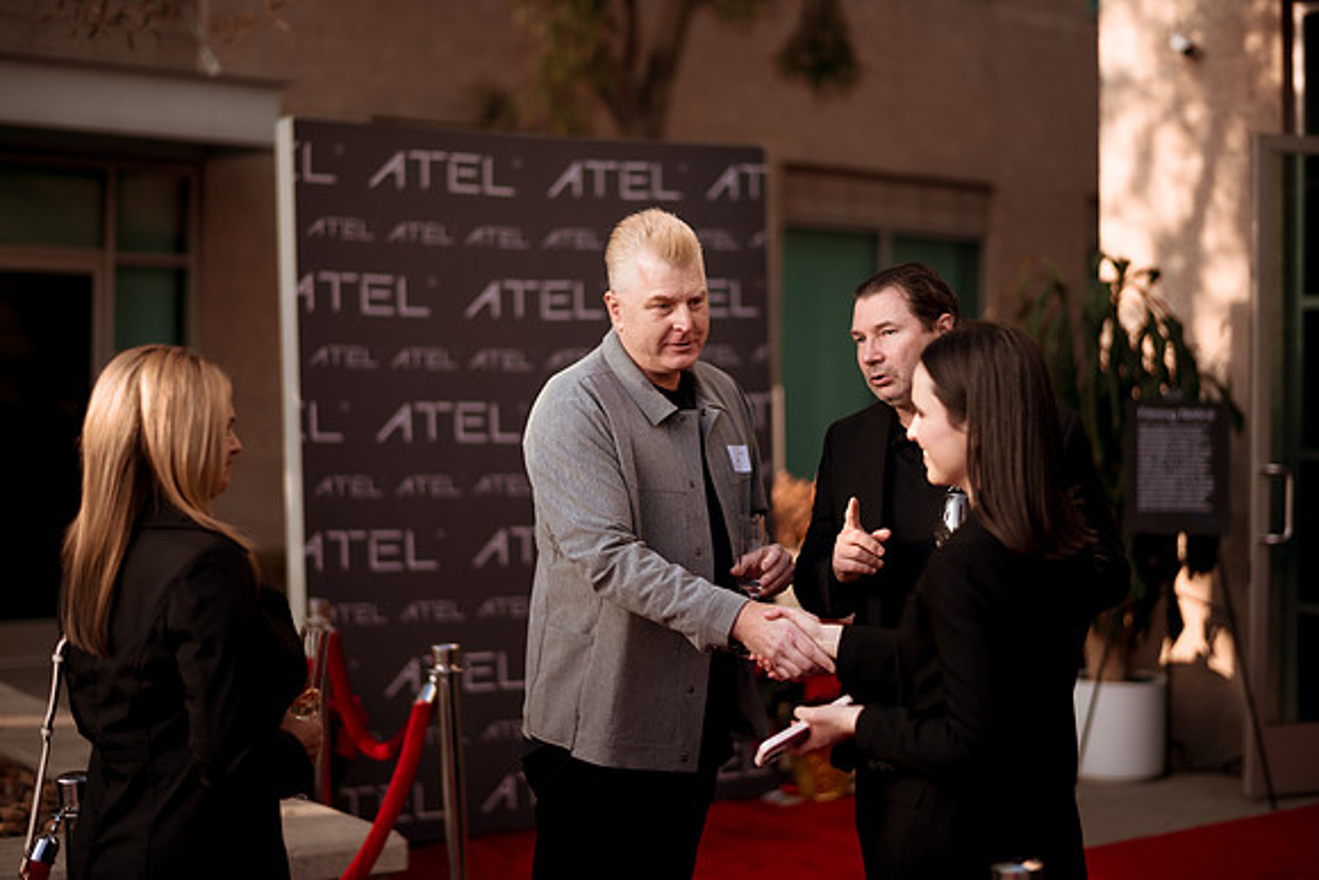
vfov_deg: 23.4
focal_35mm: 58
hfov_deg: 34.5
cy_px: 440
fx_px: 2125
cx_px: 660
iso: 125
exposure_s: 1/4000
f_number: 1.4
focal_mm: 58
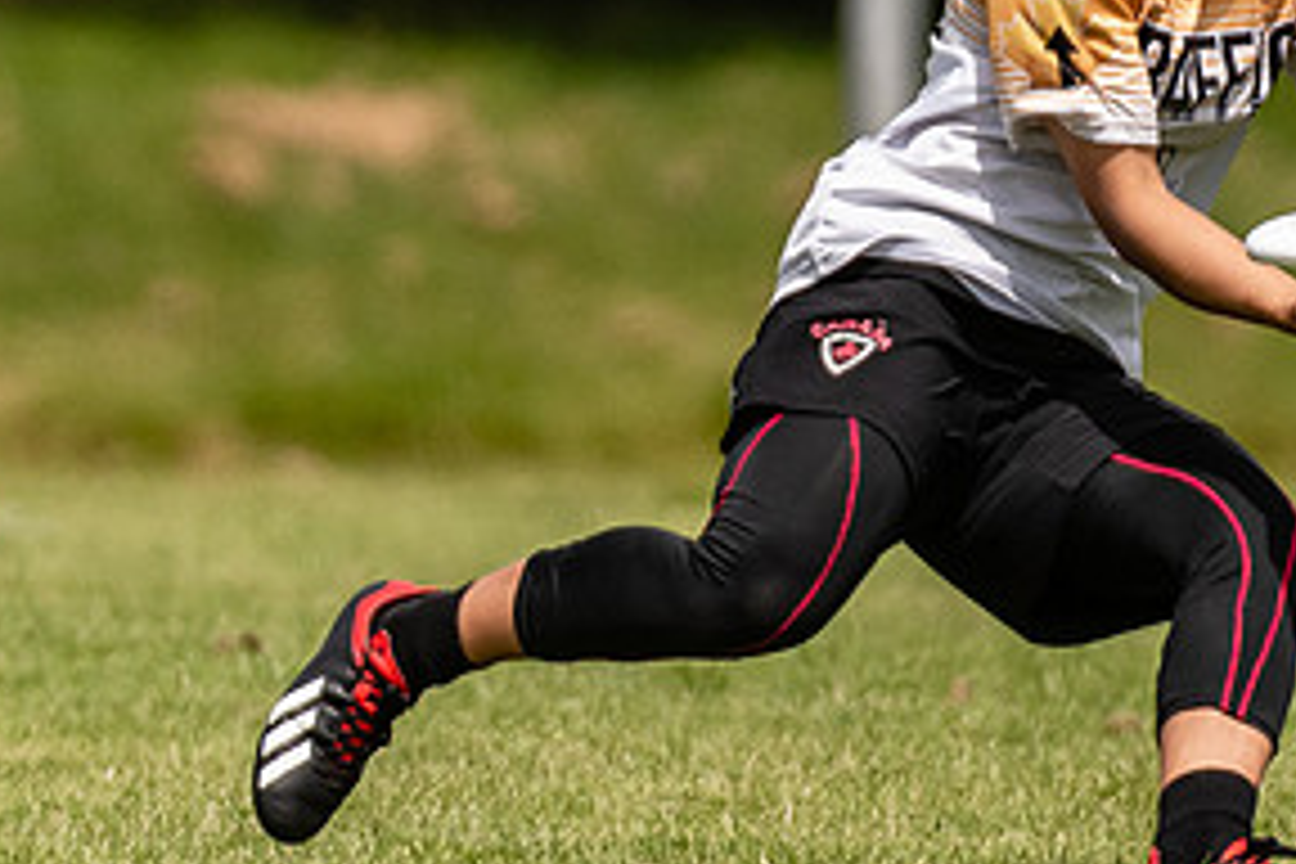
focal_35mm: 2110
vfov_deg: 0.7
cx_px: 1280
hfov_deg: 1.0
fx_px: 75954
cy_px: 146
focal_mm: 400
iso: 320
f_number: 4
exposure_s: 1/2500
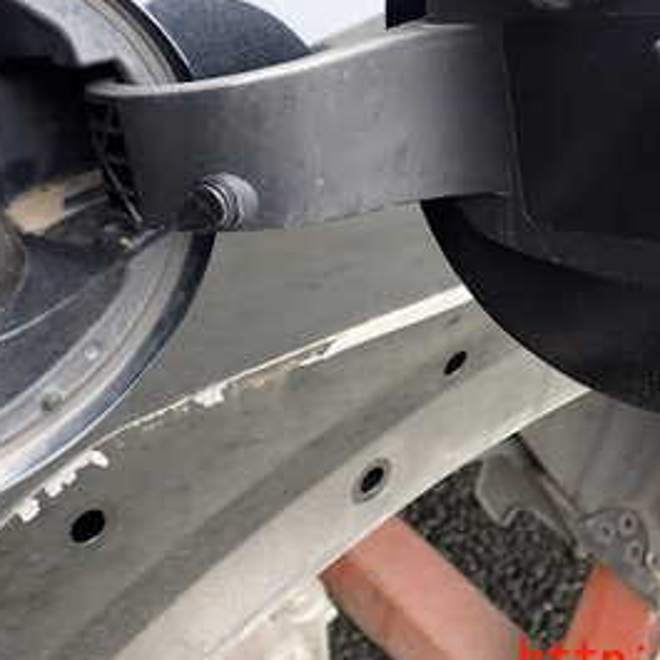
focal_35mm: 60
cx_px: 334
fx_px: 1294
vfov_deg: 28.0
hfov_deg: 28.6
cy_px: 134
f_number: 2.3
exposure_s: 1/125
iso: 160
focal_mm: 5.4
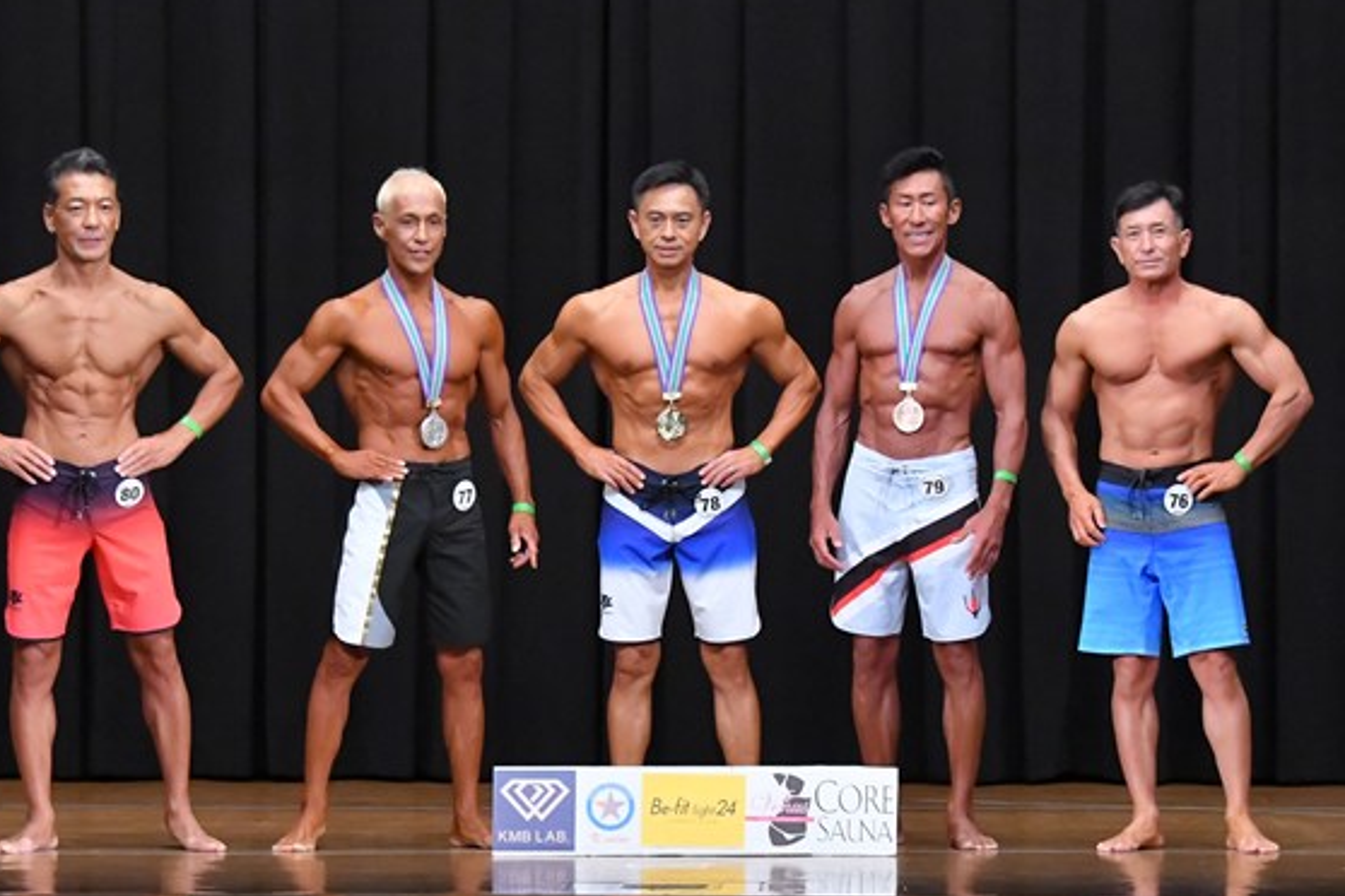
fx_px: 7621
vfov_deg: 6.7
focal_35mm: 204
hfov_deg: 10.1
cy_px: 474
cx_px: 705
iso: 8000
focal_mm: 98
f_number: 5.6
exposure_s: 1/400
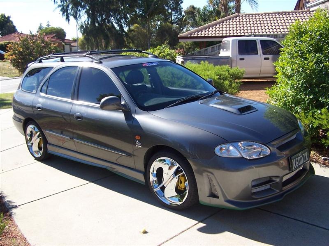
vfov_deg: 37.7
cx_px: 164
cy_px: 123
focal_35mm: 38
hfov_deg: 49.0
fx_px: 361
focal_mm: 6.3
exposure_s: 1/500
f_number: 2.8
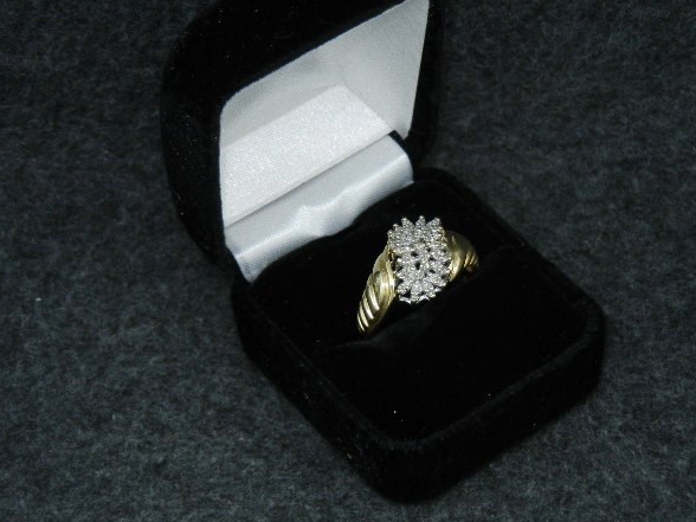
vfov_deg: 13.3
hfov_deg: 17.7
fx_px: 2232
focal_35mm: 111
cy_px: 241
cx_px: 368
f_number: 4.5
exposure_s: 1/30
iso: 492
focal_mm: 18.3
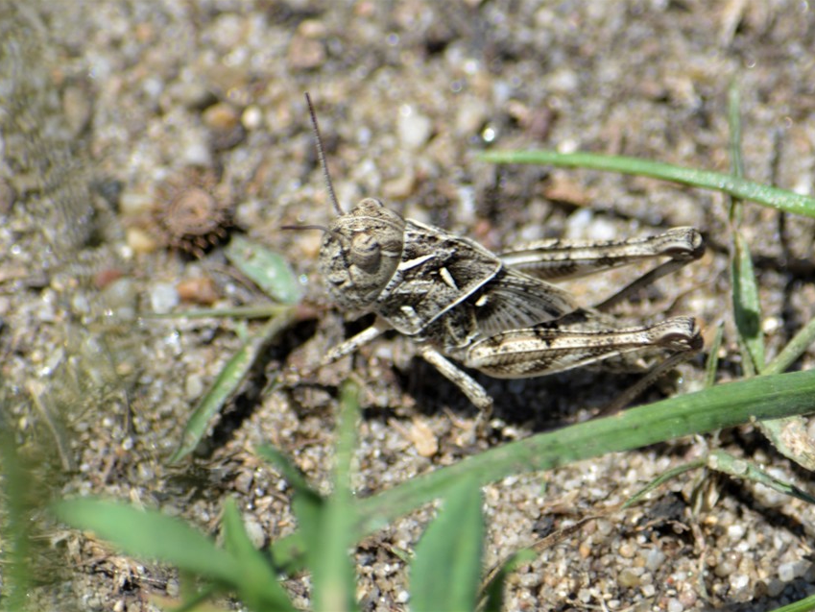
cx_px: 402
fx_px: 11515
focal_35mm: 489
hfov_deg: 4.1
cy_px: 306
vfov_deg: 3.0
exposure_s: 1/200
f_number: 8
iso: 100
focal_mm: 300
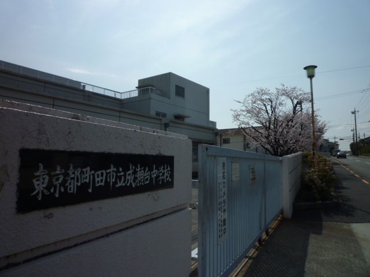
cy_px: 138
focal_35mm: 25
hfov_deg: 69.4
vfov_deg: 54.9
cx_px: 185
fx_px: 267
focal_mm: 4.4
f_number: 6.3
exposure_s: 1/800
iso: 80
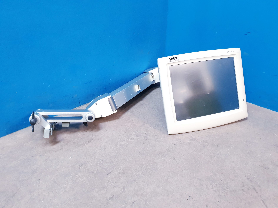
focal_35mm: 26
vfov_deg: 53.1
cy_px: 104
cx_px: 139
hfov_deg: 67.3
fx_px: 209
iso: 400
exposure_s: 1/50
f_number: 2.4
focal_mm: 4.3
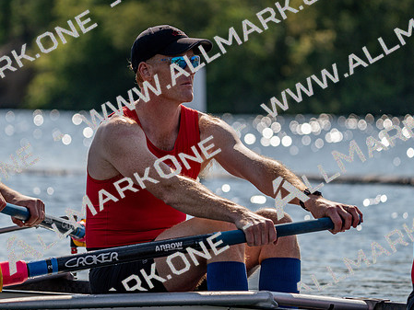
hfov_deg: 6.4
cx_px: 194
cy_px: 133
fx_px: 3685
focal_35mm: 308
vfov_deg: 4.8
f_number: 5.6
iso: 125
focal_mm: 248
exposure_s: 1/1600
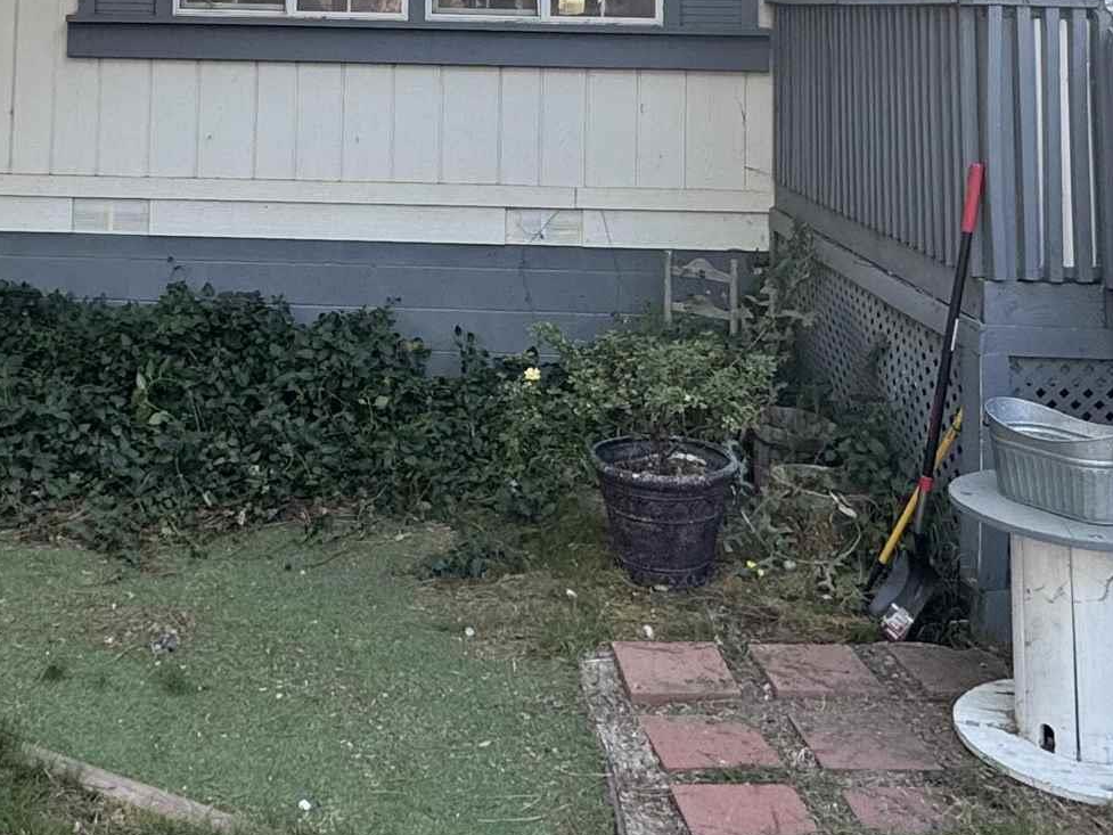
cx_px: 377
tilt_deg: +3.0
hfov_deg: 42.4
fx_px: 1415
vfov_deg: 30.2
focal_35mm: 44
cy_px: -33
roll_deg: -1.3
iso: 50
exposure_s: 1/99
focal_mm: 2.22
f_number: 2.2
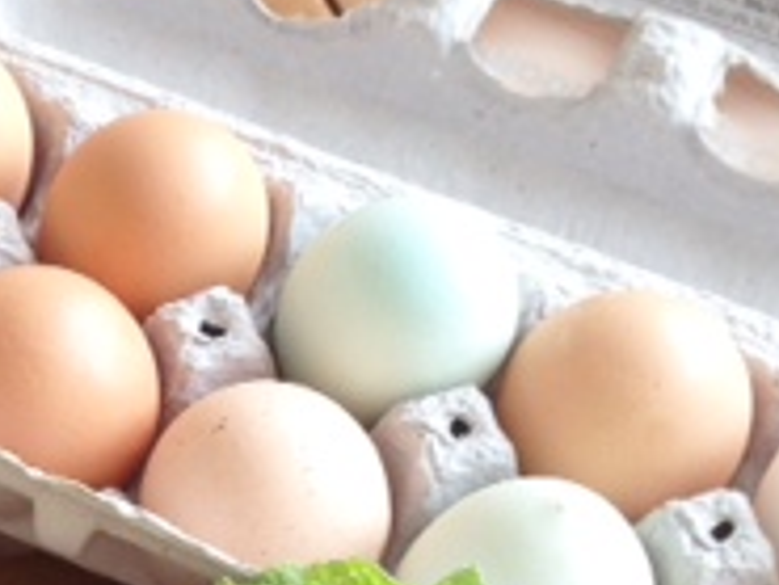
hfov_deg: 16.3
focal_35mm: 114
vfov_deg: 12.7
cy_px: 682
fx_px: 2567
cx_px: -244
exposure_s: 1/60
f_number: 2.4
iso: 50
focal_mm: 4.13
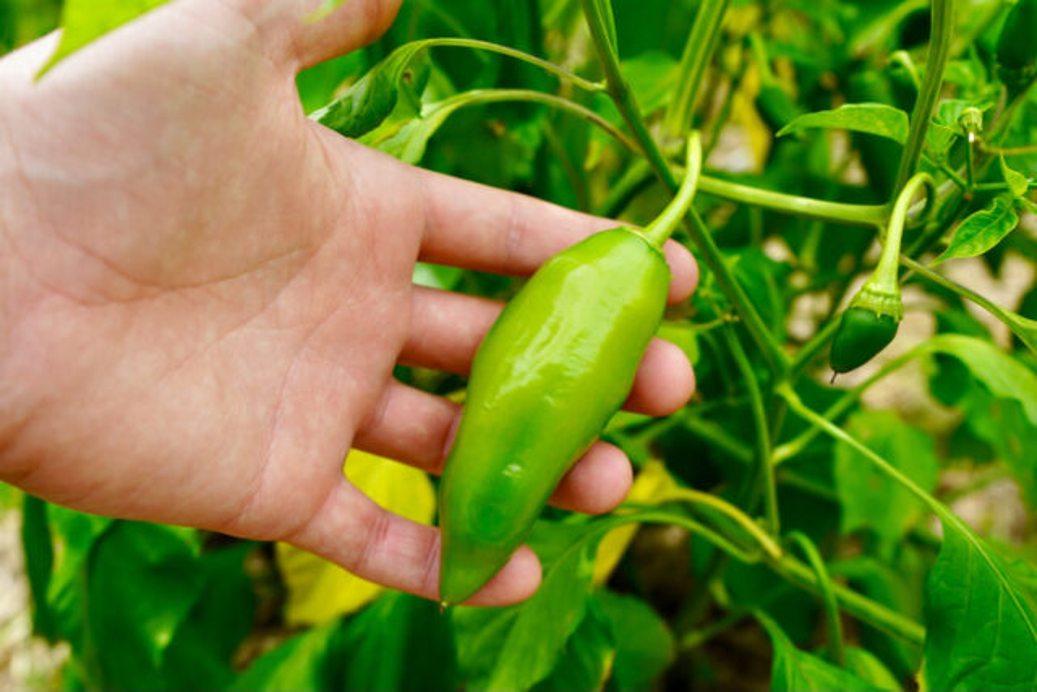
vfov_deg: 43.6
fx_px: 864
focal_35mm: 30
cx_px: 518
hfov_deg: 61.9
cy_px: 346
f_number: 5
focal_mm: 30
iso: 100
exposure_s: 1/250
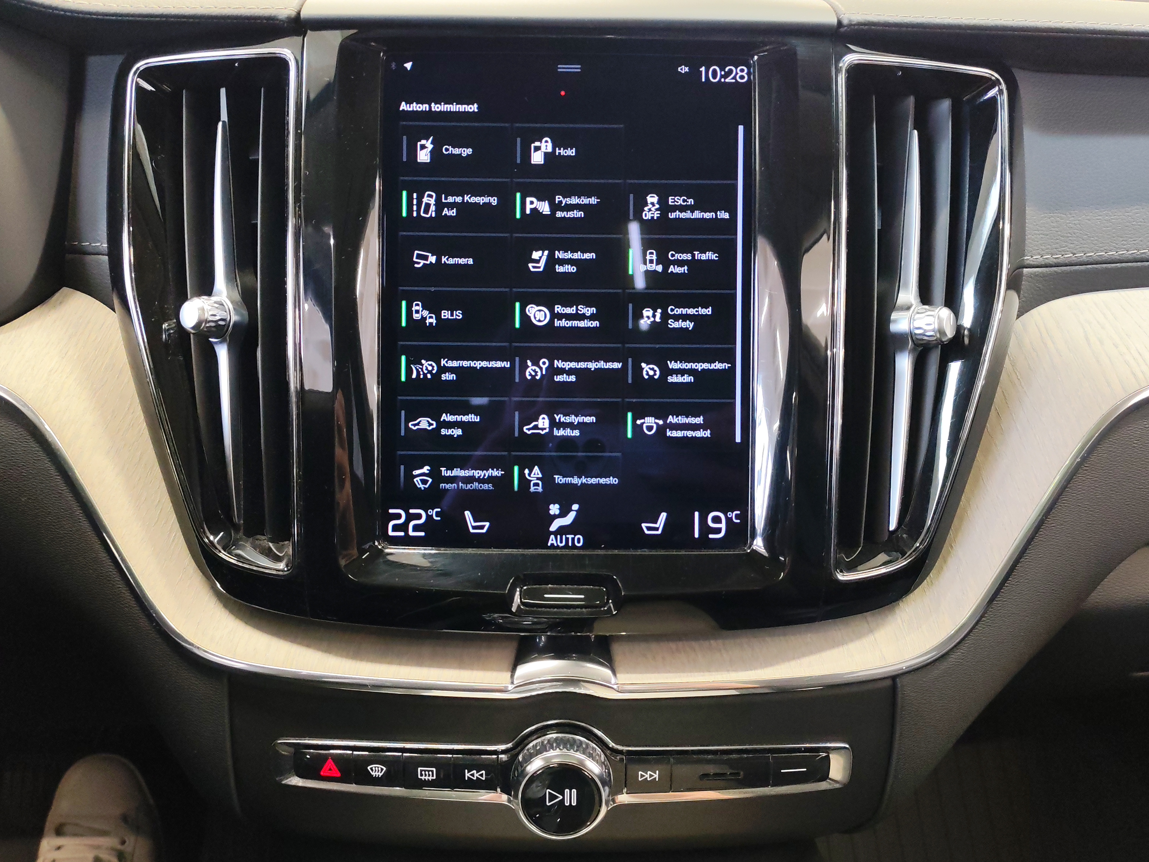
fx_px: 1029
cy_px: 431
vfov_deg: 45.4
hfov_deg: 58.4
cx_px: 574
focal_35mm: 31
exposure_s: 1/50
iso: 1600
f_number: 1.9
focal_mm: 6.12
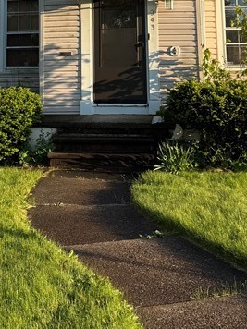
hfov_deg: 21.3
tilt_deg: +11.6
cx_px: 91
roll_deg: +1.3
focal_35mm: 69
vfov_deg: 25.5
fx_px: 656
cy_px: -57
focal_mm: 6.76
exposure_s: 1/1018
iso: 80
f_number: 1.78
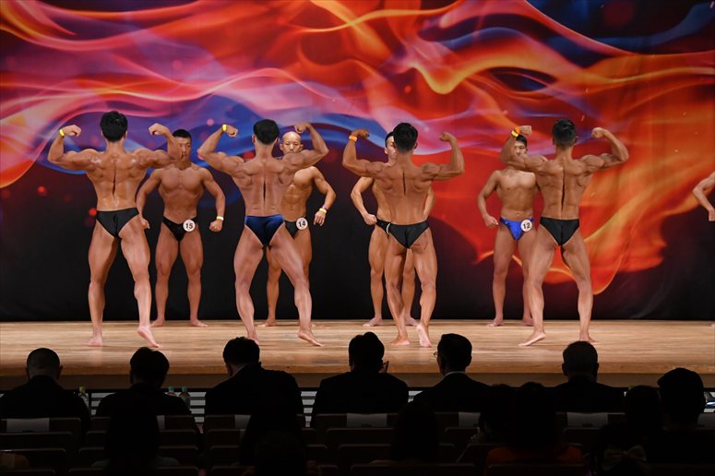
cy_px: 238
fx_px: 2680
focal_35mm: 135
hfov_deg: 15.2
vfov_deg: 10.2
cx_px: 358
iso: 3200
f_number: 5.6
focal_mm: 90
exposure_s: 1/400
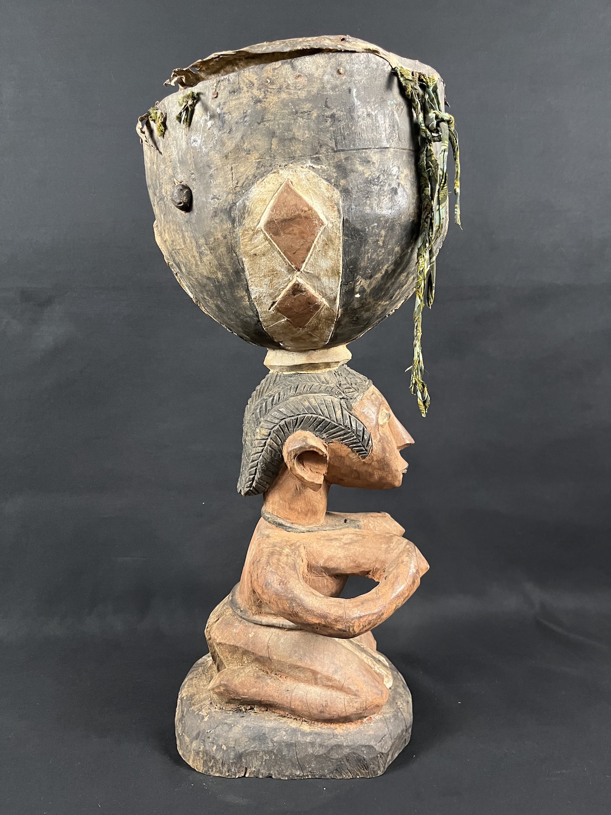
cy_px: 408
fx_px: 612
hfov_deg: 53.1
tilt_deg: -6.2
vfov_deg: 67.3
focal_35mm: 26
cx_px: 306
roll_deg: -0.3
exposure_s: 1/40
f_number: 1.6
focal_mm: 5.1
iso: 640
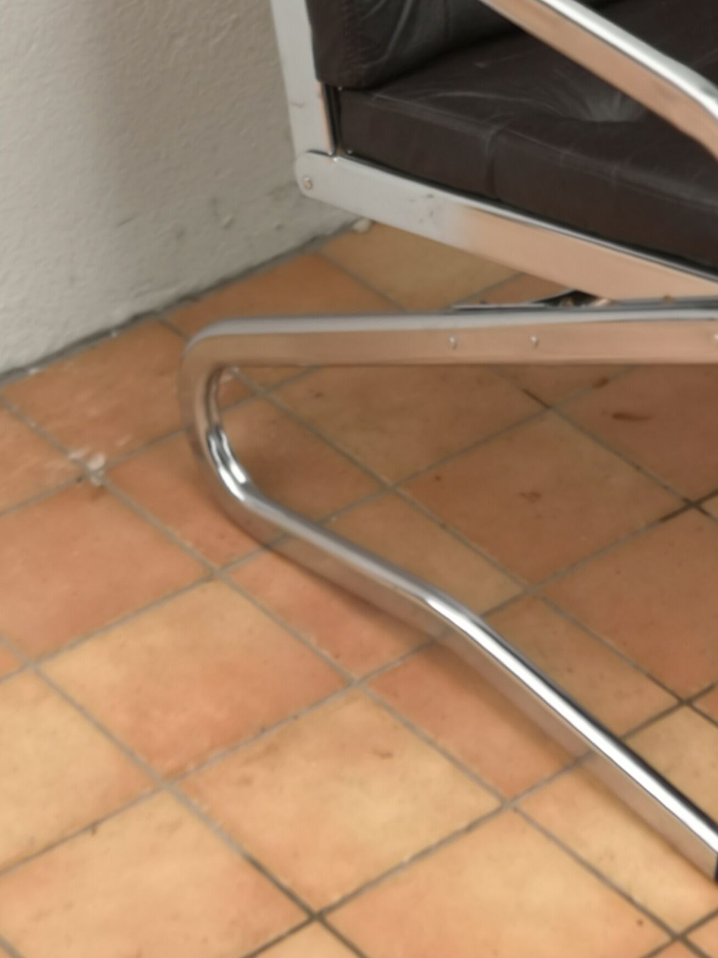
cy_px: 23
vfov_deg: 17.1
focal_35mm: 113
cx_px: 497
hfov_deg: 13.1
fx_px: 3125
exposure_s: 1/120
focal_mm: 5.58
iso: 64
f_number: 4
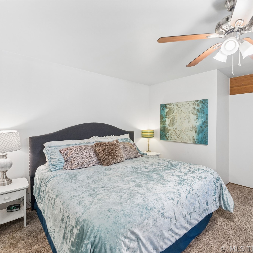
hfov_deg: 80.3
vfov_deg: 80.7
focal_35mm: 18
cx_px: 144
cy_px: 127
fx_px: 149
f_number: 2.8
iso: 400
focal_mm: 14
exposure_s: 1/200
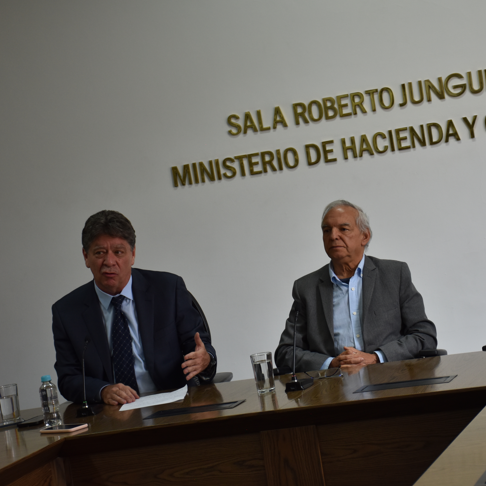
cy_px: 243
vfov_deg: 17.4
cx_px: 337
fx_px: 1588
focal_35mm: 100
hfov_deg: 17.3
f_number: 4.8
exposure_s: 1/80
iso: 400
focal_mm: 52
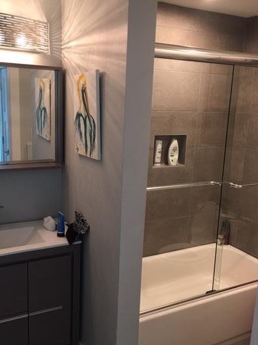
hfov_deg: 41.7
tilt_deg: -9.9
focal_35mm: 34
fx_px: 338
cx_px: 117
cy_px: 174
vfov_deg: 54.0
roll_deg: -2.2
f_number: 2.2
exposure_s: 1/15
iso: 40
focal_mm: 4.15
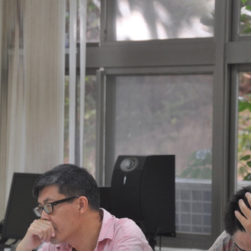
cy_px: 175
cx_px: 87
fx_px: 2043
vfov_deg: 7.0
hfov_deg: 7.0
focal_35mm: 249
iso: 560
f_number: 5.6
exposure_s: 1/60
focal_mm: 92
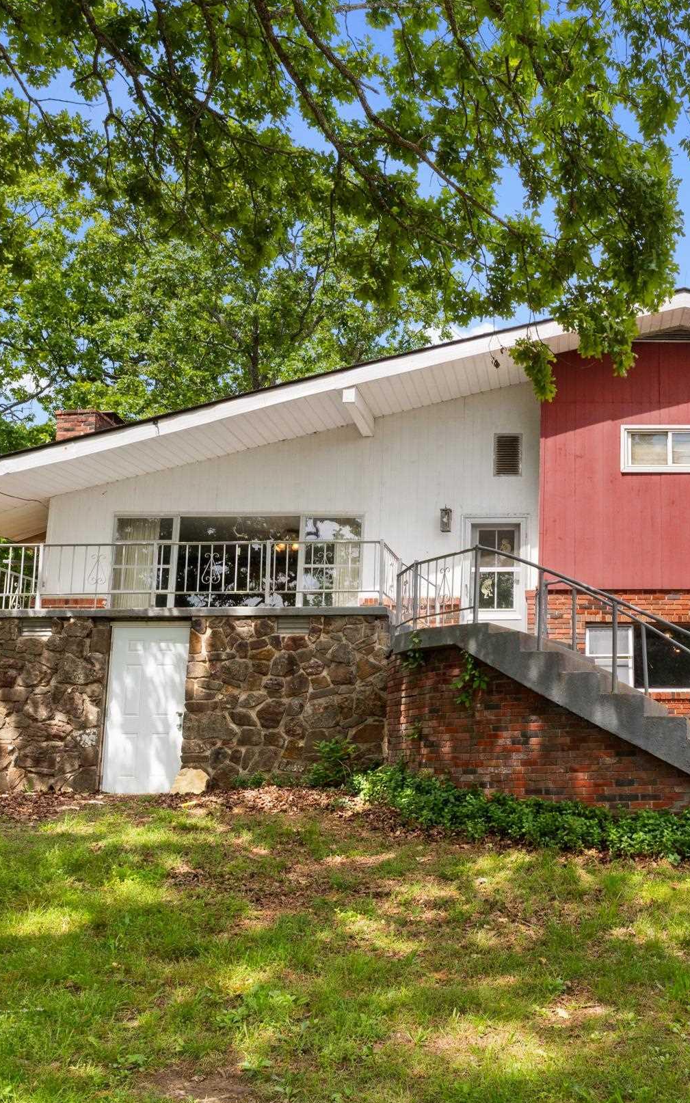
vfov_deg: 62.0
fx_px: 919
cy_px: 553
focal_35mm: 31
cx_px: 589
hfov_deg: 38.9
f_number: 9
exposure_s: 1/80
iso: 200
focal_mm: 12.9
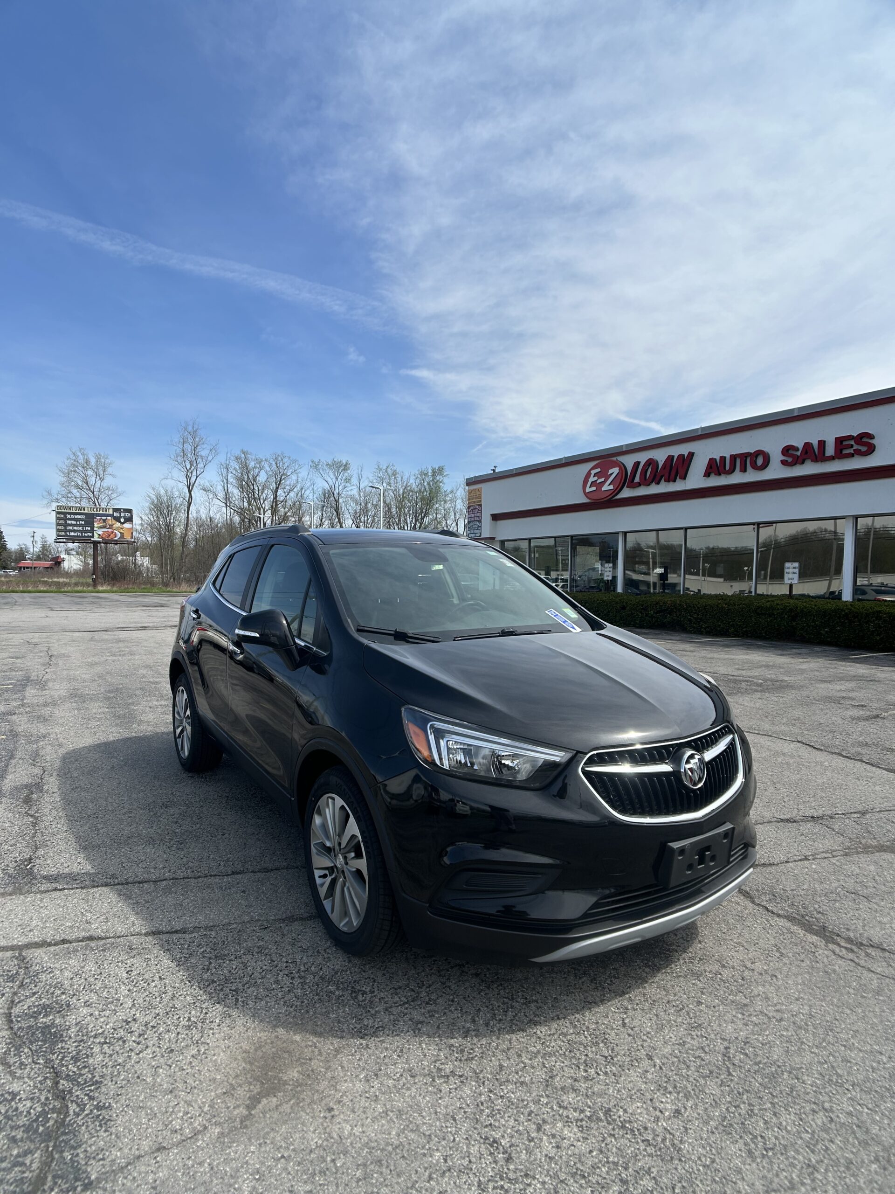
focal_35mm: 26
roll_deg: -0.3
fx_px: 896
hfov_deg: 53.1
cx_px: 448
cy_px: 597
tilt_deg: -1.4
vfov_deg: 67.3
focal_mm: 5.7
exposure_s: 1/4630
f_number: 1.5
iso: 50
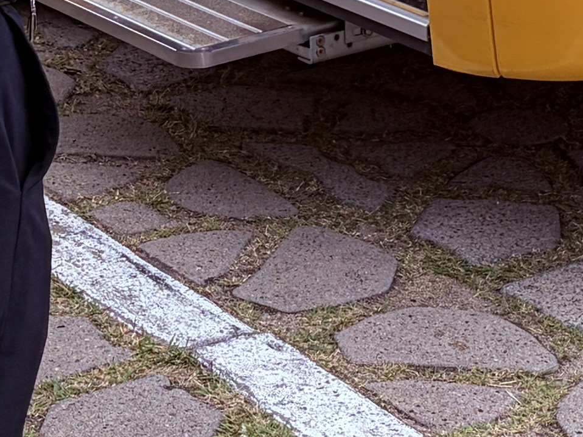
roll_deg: +0.2
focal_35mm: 155
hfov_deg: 12.7
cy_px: -696
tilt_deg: -1.3
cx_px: 214
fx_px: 2611
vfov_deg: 8.5
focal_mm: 5.96
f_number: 1.6
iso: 50
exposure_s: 1/1263
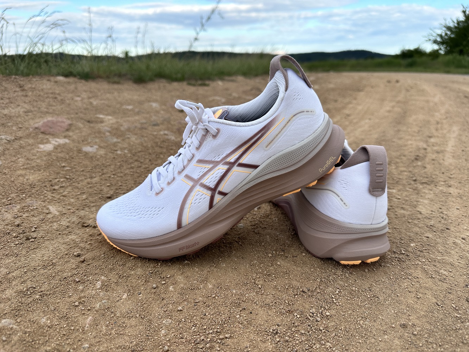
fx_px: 325
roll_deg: +1.1
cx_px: 234
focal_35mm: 24
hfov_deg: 71.6
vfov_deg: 56.8
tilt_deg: -18.4
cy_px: 176
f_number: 1.78
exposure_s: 1/1453
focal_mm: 6.86
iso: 80
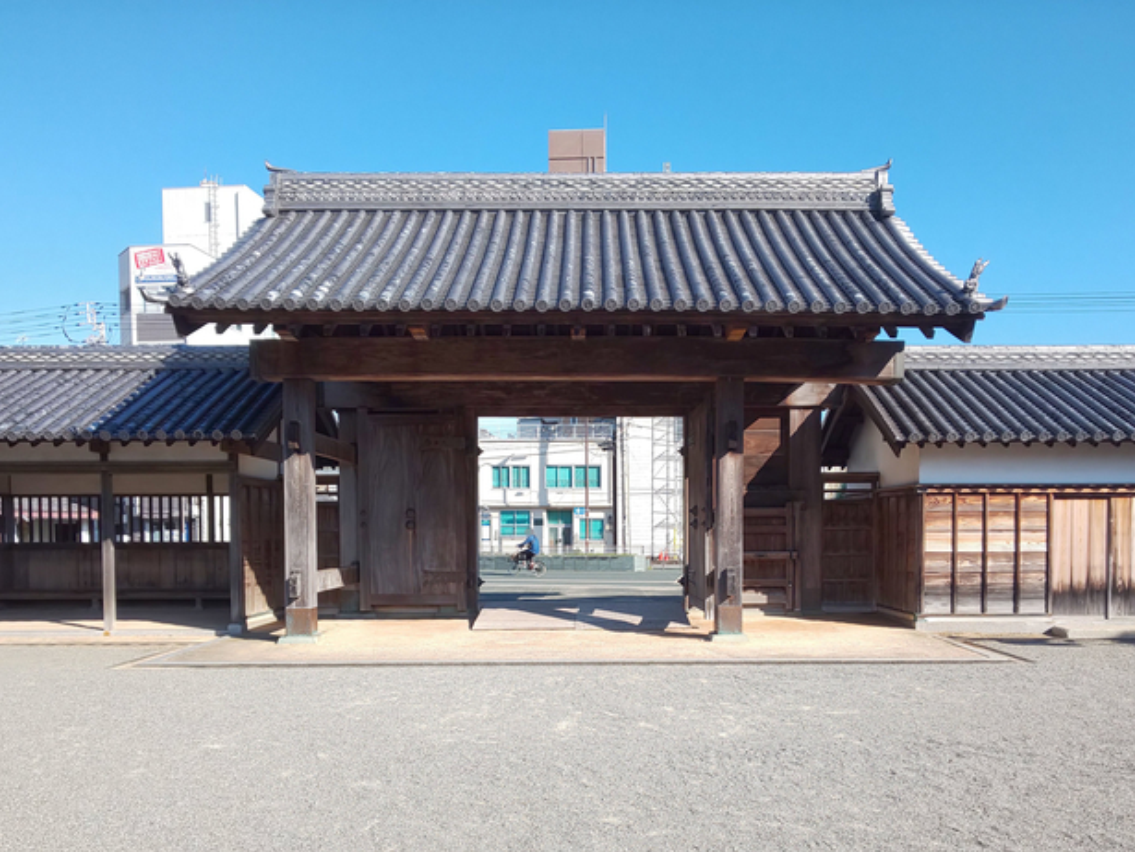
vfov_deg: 52.3
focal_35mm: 26
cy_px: 551
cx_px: 603
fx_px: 853
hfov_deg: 67.2
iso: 28
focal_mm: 3.45
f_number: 1.94
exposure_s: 1/591
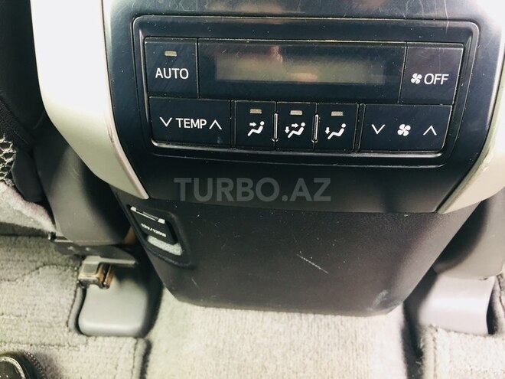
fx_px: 423
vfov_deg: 48.2
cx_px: 252
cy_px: 190
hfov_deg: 61.7
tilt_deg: -44.6
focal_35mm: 29
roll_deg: +0.5
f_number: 2.2
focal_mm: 4.15
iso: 100
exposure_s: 1/33
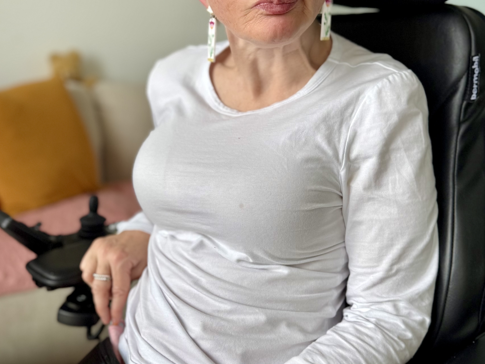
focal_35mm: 40
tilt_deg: -12.3
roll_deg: -2.8
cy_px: 160
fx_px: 560
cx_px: 250
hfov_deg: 46.8
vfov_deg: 35.9
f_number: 1.78
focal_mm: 6.76
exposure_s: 1/121
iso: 80
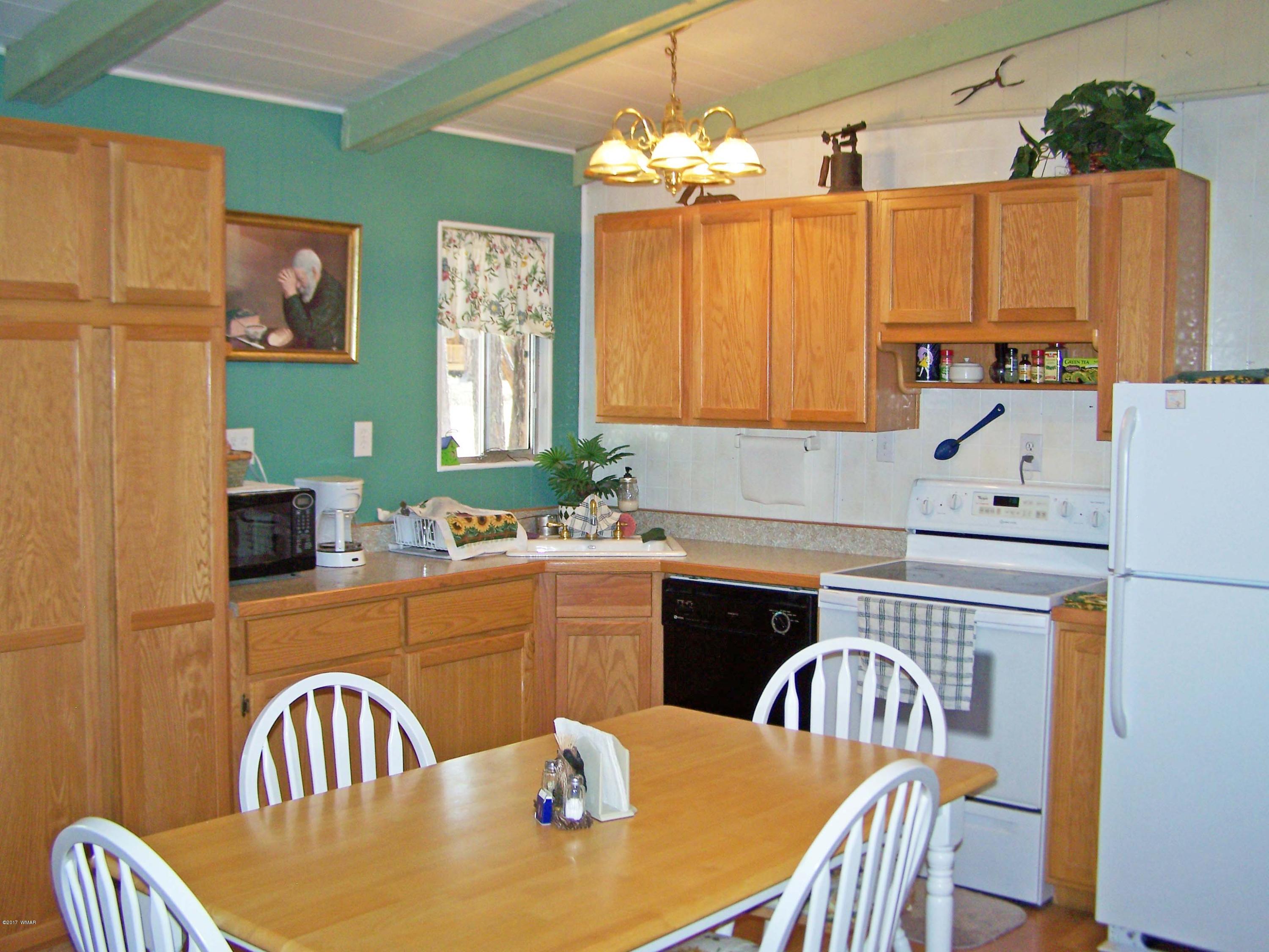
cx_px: 634
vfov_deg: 37.7
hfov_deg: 49.0
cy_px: 476
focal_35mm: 38
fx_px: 1393
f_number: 2.8
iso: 80
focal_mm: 6.3
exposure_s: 1/60
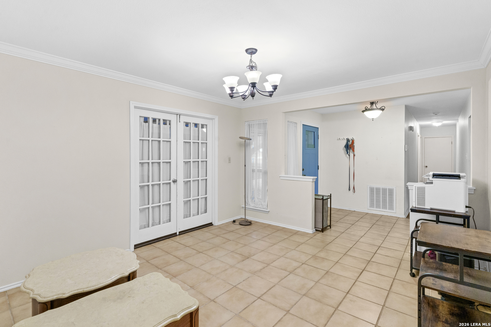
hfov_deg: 93.3
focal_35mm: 17
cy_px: 164
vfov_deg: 70.4
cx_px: 246
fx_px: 232
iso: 4000
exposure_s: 1/30
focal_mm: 17
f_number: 8
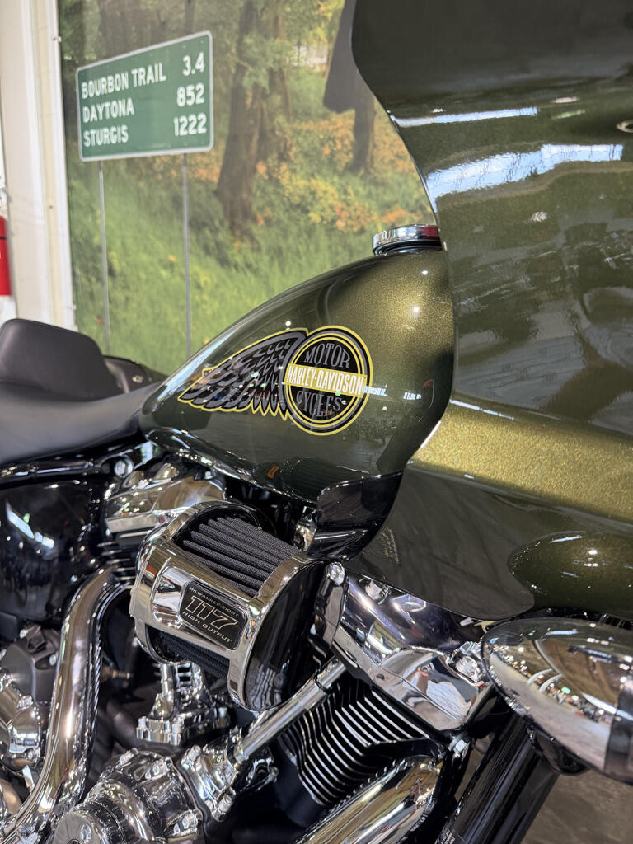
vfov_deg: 71.6
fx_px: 585
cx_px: 316
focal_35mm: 24
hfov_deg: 56.8
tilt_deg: -15.5
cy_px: 422
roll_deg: -2.0
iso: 250
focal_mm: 6.76
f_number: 1.78
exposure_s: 1/60
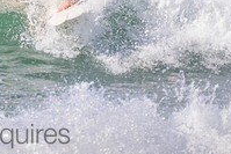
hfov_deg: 0.9
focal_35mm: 2331
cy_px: -58
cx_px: -20
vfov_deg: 0.6
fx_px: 14968
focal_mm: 800
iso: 1400
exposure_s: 1/2000
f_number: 11
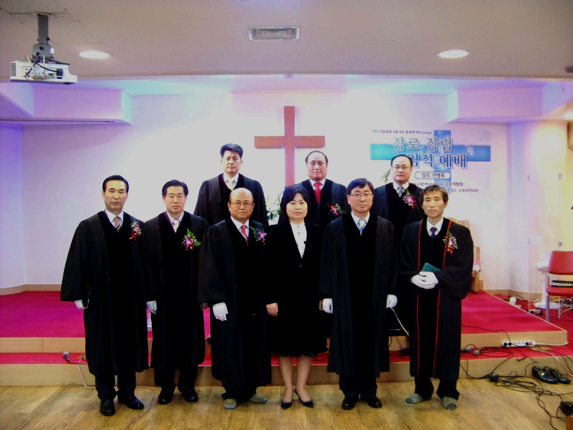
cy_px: 215
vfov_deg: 39.7
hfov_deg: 51.4
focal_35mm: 36
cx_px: 286
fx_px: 596
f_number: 2.8
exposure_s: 1/30
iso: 640
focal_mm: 5.85
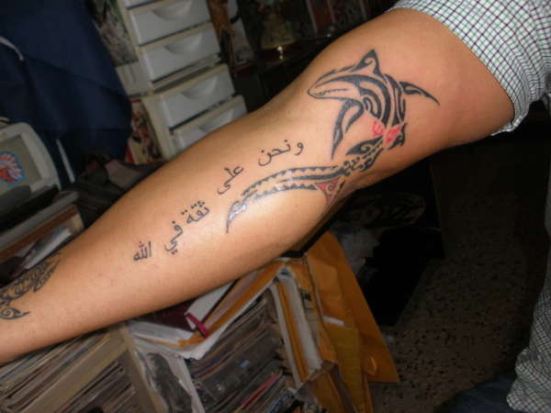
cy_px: 206
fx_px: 573
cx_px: 276
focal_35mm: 36
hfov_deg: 51.4
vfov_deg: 39.7
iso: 160
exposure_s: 1/30
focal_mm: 6.3
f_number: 3.5
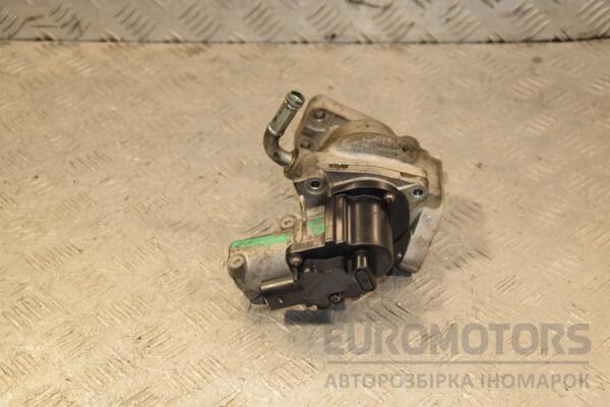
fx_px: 1271
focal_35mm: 75
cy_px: 204
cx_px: 305
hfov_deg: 27.0
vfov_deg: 18.2
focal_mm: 50
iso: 800
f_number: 6.3
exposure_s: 1/200
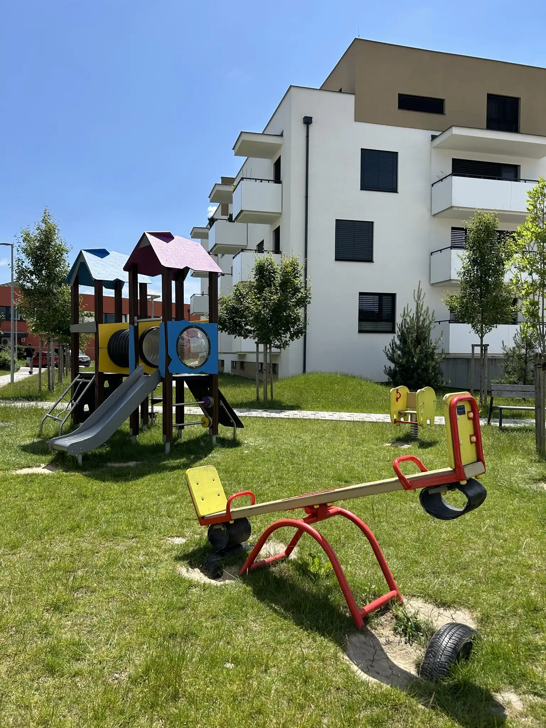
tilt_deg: -0.1
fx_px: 547
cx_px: 273
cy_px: 364
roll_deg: -0.9
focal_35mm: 26
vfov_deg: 67.3
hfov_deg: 53.1
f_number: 1.5
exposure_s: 1/3356
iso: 50
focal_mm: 5.7
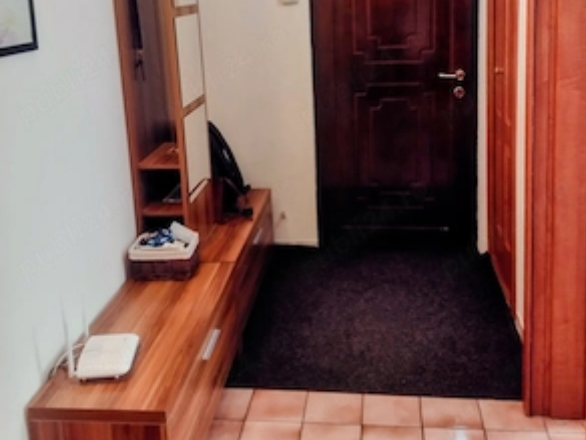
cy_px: 108
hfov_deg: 50.1
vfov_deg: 37.7
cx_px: 293
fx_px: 626
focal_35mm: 37
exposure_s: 1/33
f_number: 1.7
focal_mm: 4.71
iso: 250
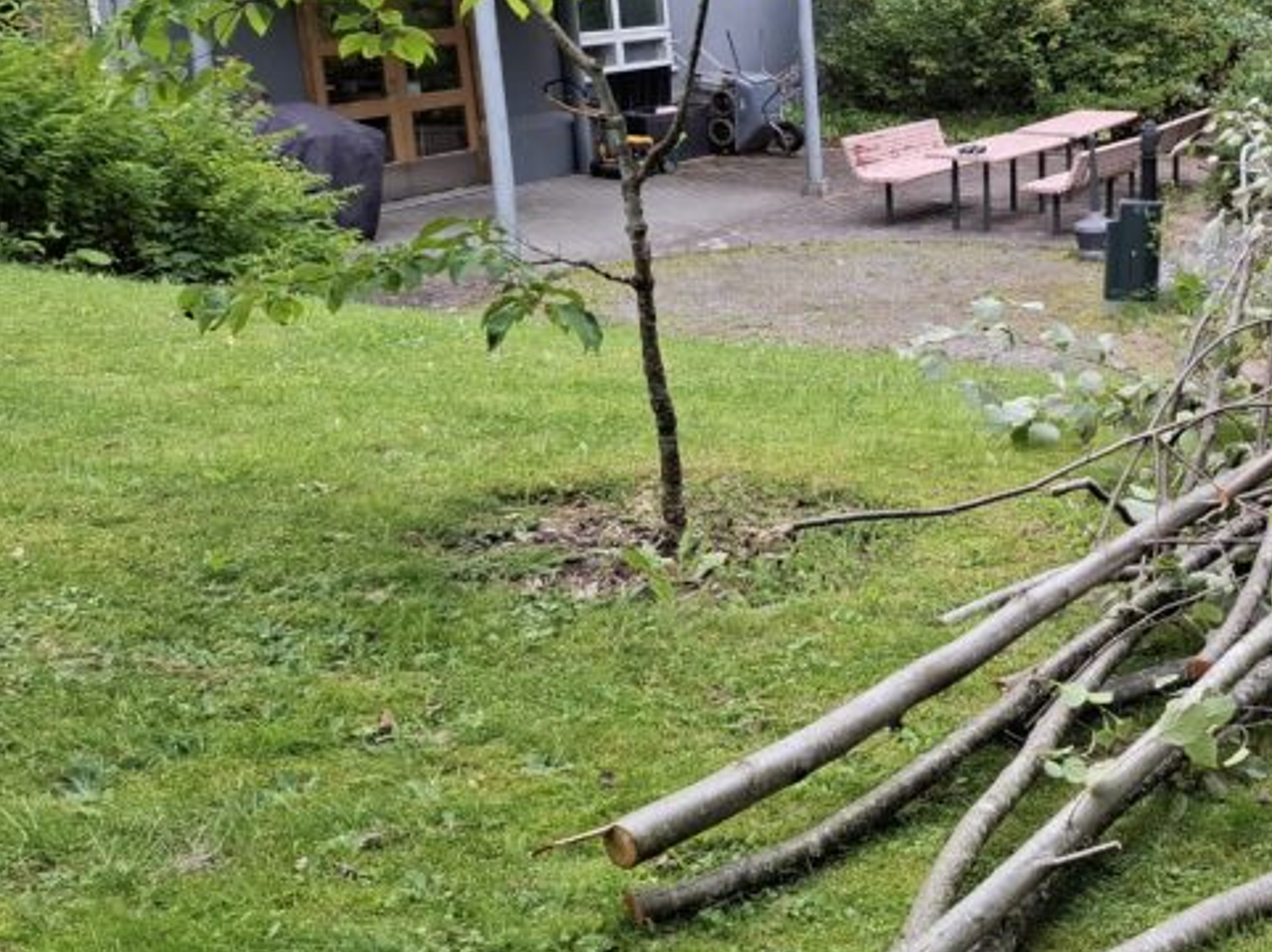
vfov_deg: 29.5
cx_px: 1312
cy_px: 346
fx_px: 1799
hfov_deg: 34.8
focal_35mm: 49
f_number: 1.8
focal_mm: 5.54
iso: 50
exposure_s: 1/579
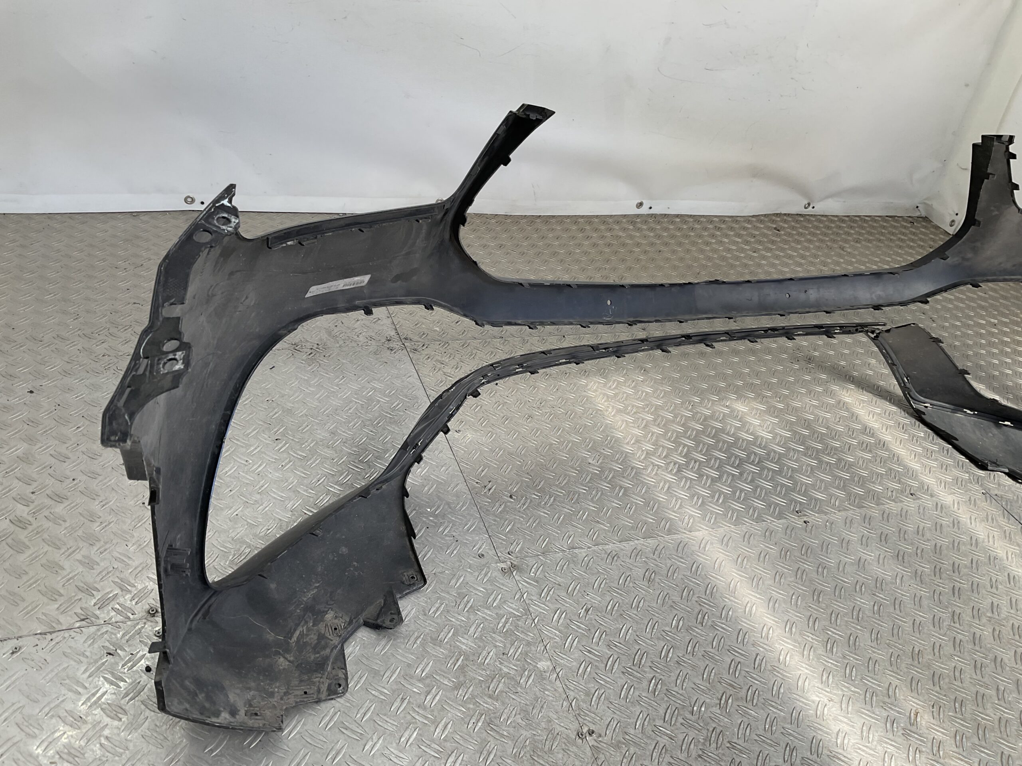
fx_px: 856
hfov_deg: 61.7
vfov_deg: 48.2
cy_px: 383
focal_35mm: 29
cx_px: 511
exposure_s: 1/248
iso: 16
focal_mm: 3
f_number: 1.8
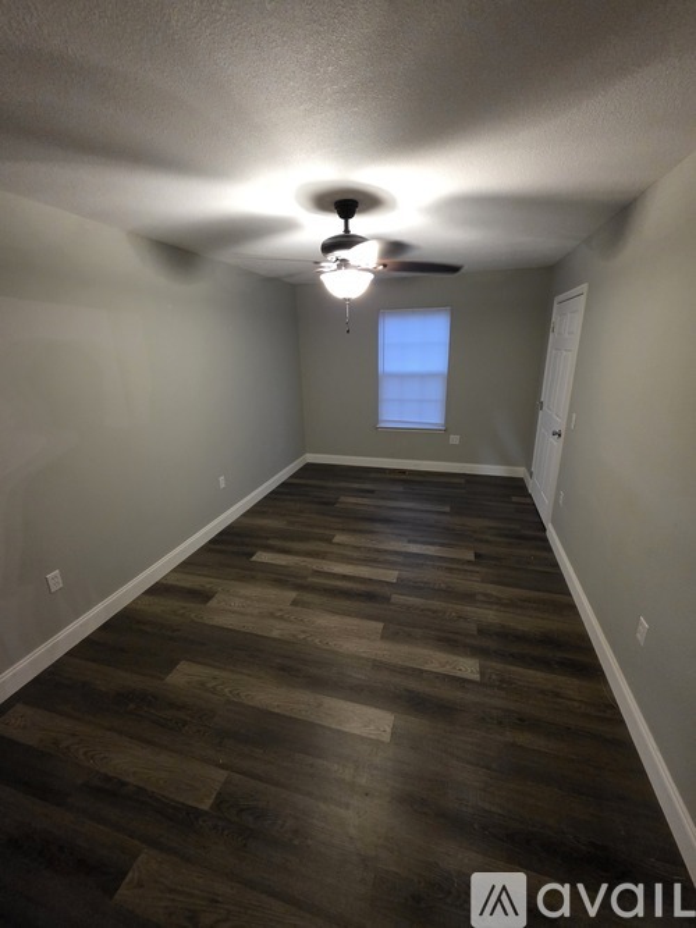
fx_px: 349
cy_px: 464
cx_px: 348
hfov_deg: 89.9
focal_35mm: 13
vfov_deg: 106.2
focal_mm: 2.2
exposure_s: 1/60
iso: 800
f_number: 1.9
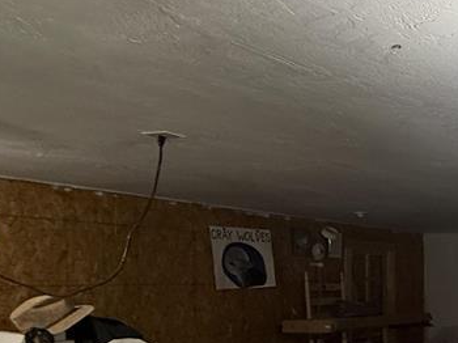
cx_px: 598
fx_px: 542
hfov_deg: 33.3
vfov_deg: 33.1
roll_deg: -1.6
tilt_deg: -4.8
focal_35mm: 41
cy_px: 317
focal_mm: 2.22
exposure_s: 1/60
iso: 500
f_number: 2.2
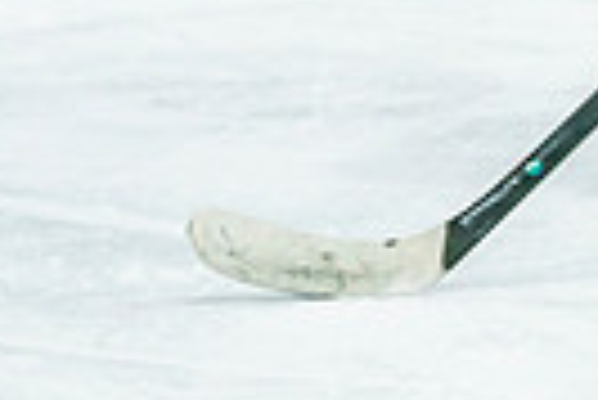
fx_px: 12721
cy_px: -455
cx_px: 1328
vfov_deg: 1.8
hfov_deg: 2.7
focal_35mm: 765
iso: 320
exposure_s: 1/640
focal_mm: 95
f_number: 2.8
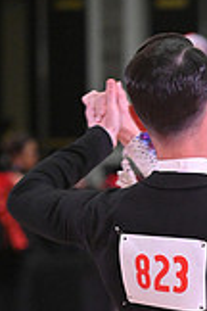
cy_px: 484
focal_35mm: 536
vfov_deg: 3.8
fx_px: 4623
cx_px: 369
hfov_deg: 2.6
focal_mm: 150
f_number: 5
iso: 3200
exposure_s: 1/400
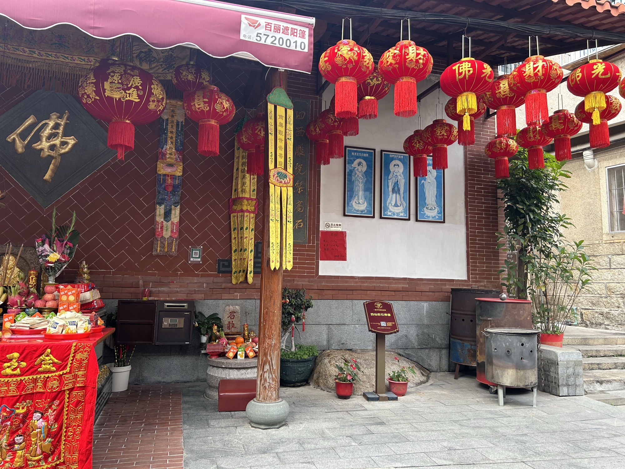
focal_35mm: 26
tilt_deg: +5.1
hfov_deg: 67.3
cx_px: 312
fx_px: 469
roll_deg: -0.3
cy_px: 234
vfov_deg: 53.1
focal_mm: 5.7
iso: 40
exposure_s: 1/121
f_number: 1.5
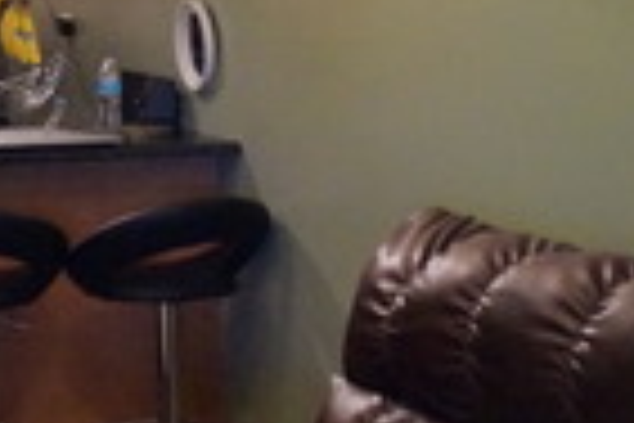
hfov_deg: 14.1
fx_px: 2395
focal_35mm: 136
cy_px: 50
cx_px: -310
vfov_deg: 10.0
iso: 3200
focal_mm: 20
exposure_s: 1/160
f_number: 3.5
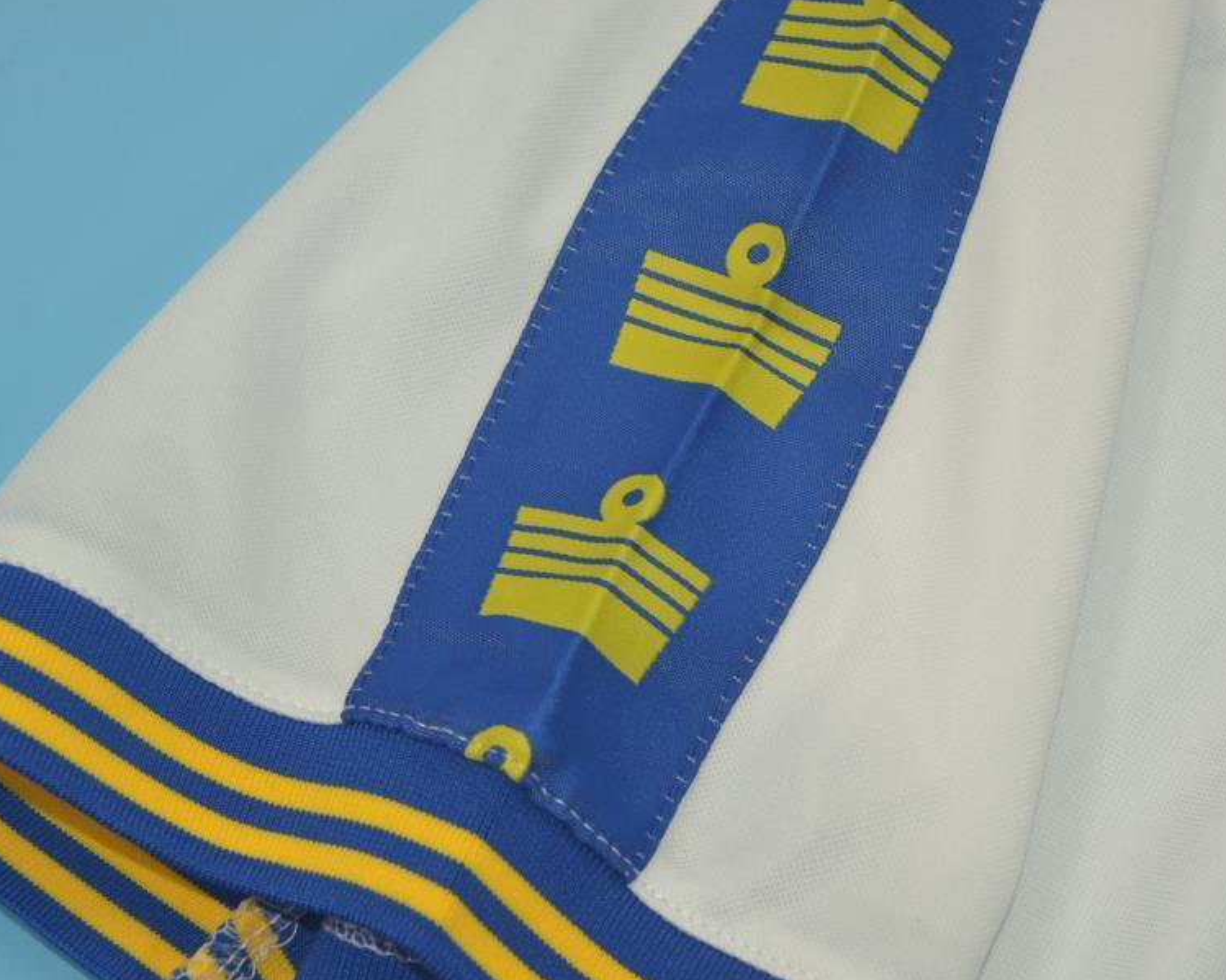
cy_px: 579
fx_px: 2503
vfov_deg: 22.1
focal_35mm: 69
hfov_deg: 27.5
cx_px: 614
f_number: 7.1
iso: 200
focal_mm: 34
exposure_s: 1/80
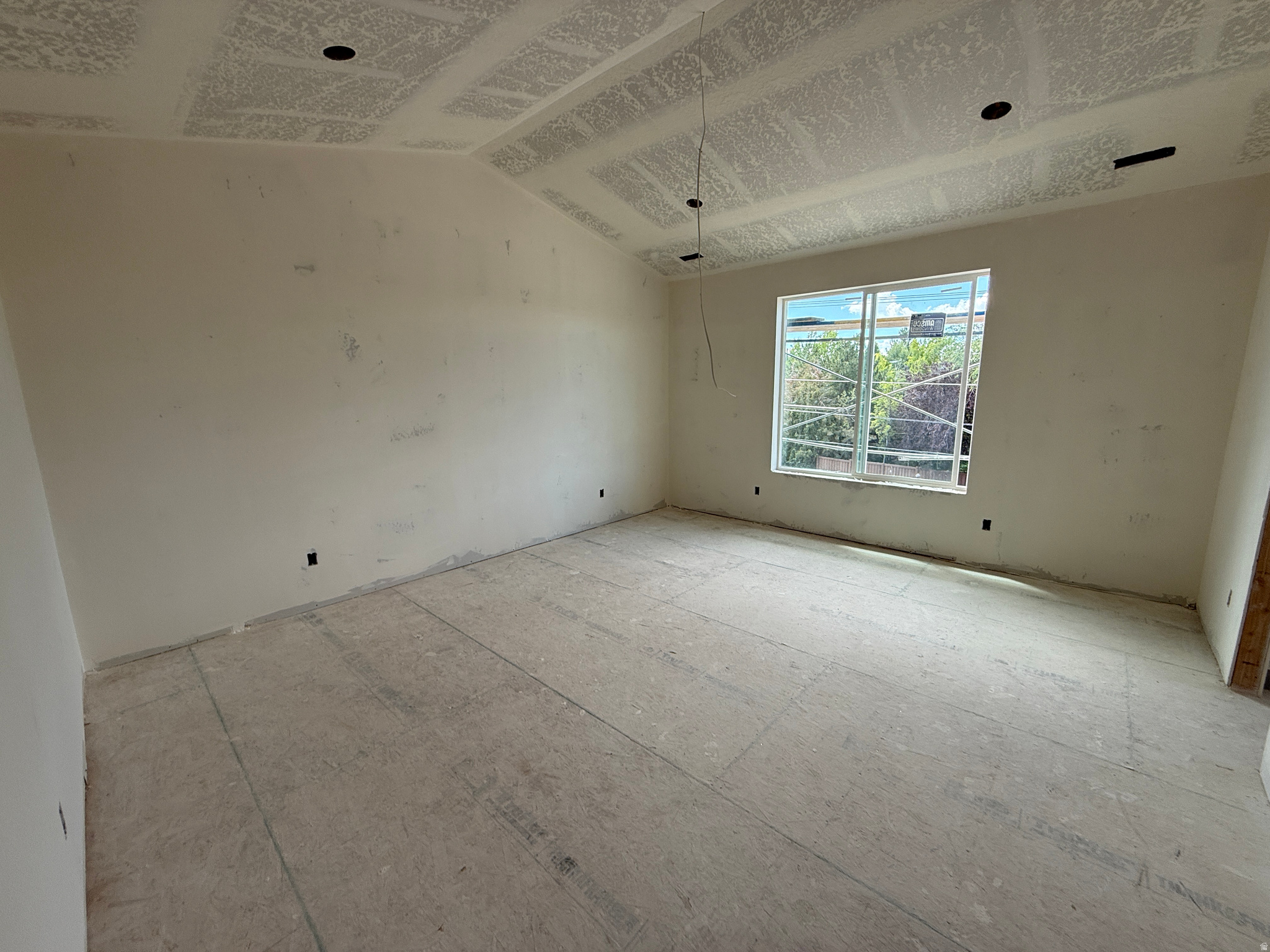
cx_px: 635
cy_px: 476
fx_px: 514
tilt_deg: -9.8
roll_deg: +1.3
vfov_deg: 85.7
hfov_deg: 102.1
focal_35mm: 14
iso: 64
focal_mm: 2.22
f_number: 2.2
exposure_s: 1/176
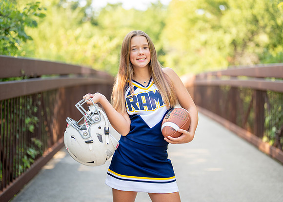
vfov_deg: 24.3
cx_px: 144
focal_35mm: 58
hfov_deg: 33.6
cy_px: 94
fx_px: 469
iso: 100
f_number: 1.2
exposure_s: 1/500
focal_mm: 50
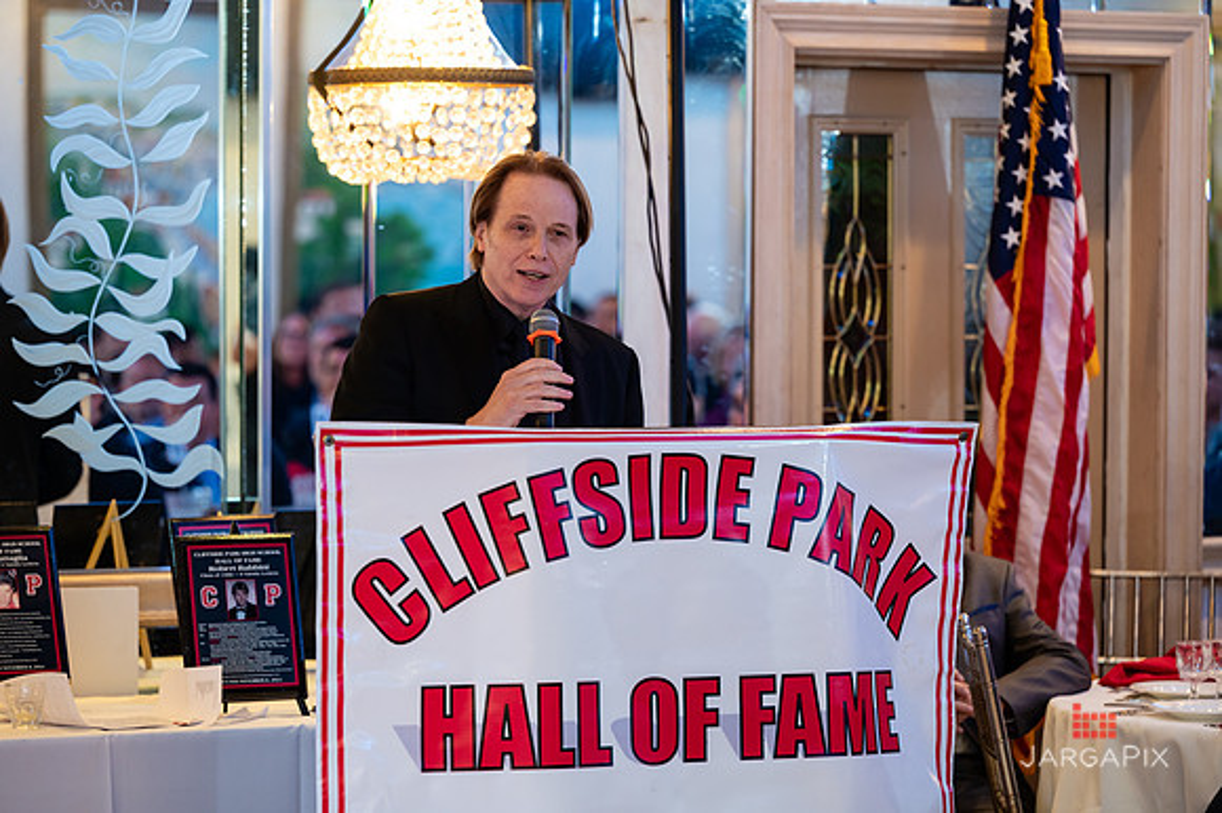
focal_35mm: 132
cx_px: 608
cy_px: 404
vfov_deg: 10.4
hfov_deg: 15.5
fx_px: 4487
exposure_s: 1/125
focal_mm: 130
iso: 1250
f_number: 3.2
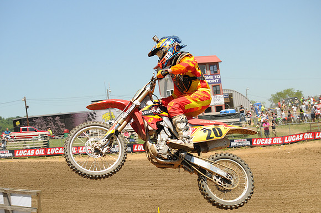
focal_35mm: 93
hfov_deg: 21.9
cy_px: 106
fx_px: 828
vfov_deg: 14.7
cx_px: 160
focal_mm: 62
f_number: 6.3
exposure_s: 1/1250
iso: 400
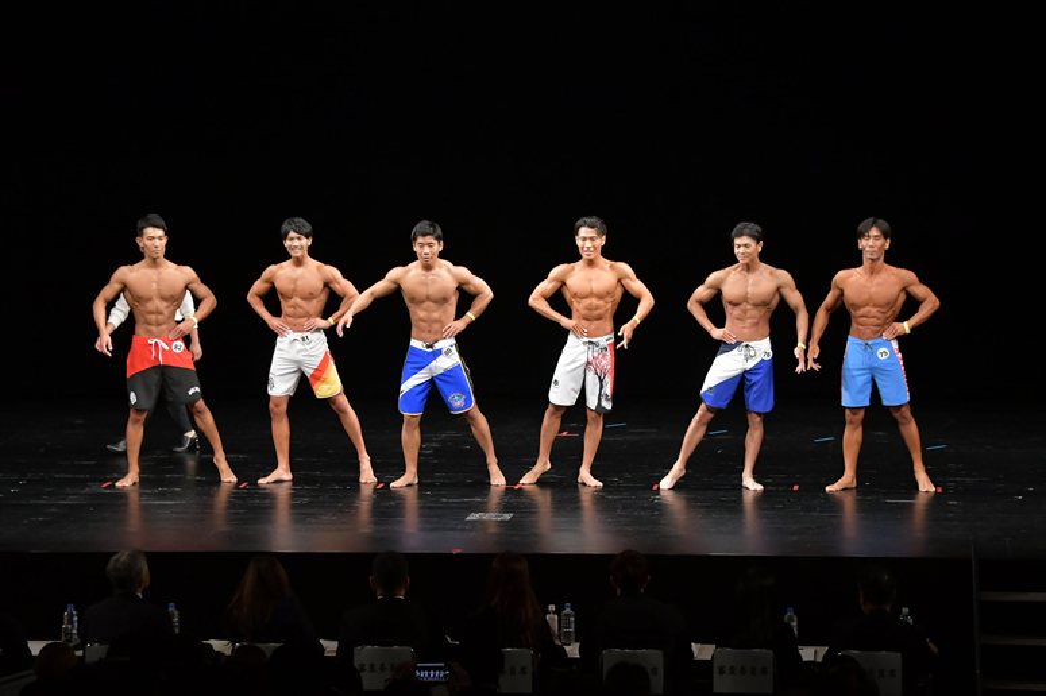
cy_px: 348
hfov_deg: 16.7
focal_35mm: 123
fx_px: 3572
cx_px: 523
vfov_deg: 11.1
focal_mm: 82
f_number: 5.6
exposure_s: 1/400
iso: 3200
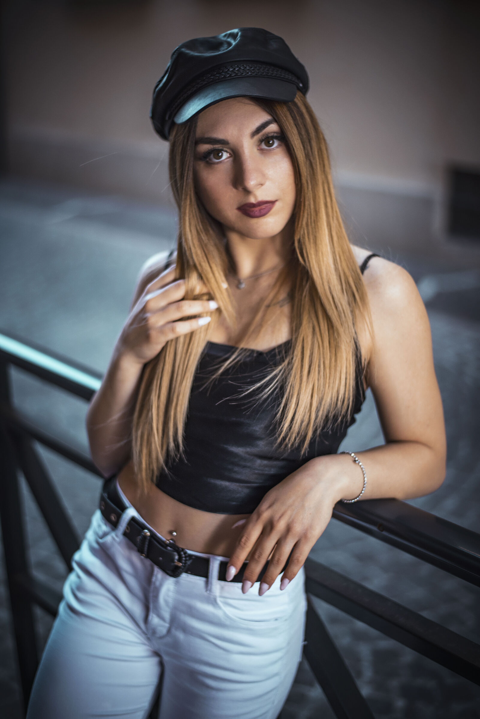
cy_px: 360
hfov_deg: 27.0
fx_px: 999
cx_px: 240
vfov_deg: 39.6
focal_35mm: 50
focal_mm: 50
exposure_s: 1/1000
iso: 200
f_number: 1.8
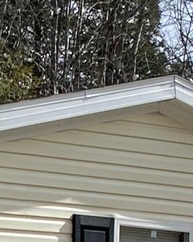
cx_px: -410
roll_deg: -0.8
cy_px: 514
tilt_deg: -3.2
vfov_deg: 8.0
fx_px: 1621
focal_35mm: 227
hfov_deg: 6.2
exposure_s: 1/2105
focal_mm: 4.25
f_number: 1.8
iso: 32
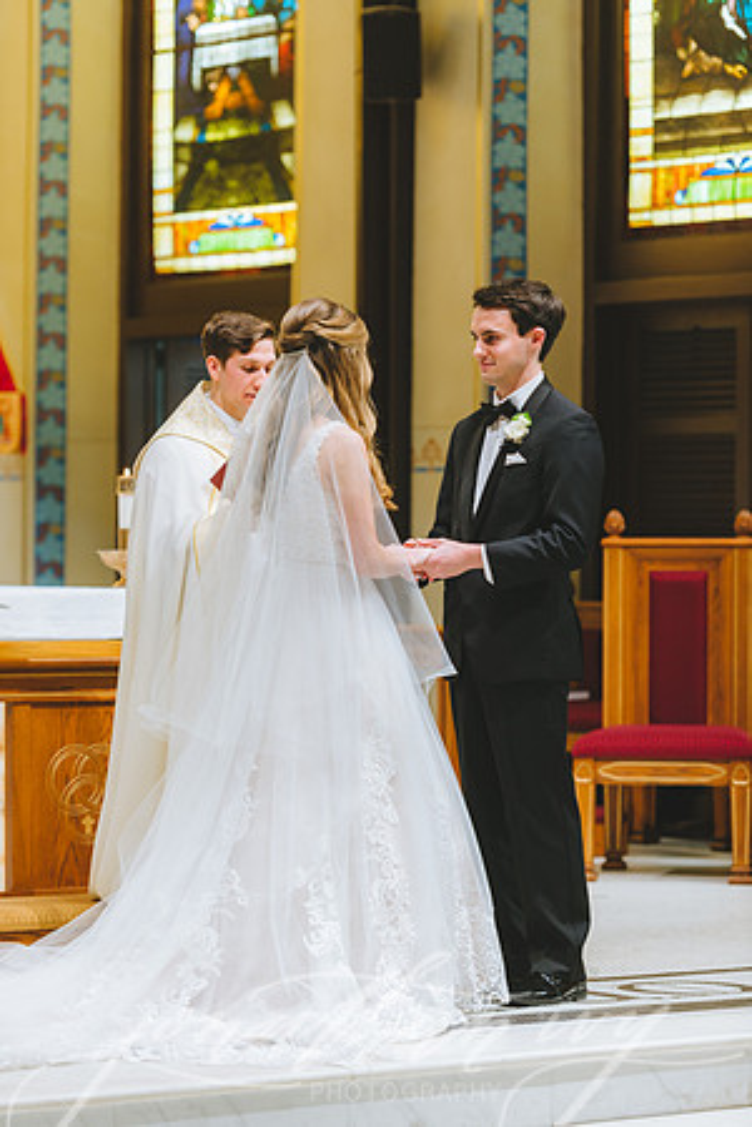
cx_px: 376
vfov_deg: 15.8
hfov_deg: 10.5
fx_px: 4073
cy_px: 564
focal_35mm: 130
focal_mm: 130
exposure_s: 1/125
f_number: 2.8
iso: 1000
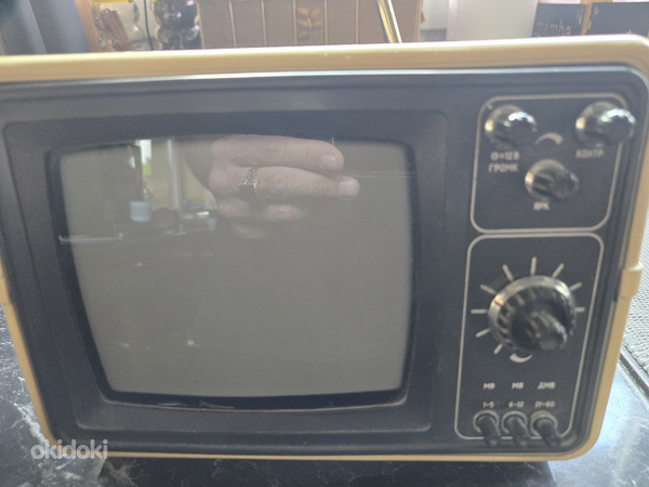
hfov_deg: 73.9
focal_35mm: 23
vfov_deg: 58.9
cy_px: 244
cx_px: 324
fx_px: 431
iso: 1000
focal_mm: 5.4
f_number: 1.8
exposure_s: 1/100
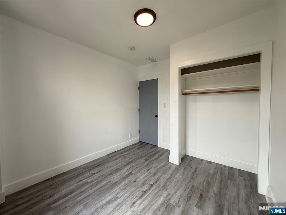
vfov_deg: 85.7
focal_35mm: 14
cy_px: 108
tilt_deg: -1.0
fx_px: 116
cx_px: 143
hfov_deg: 102.1
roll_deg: +0.5
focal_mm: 2.22
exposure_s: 1/99
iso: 50
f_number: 2.2
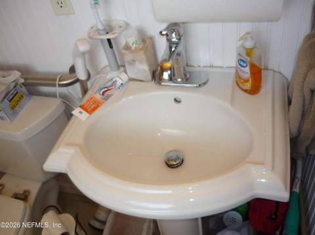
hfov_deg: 55.4
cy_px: 118
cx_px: 158
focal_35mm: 33
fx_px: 300
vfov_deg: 42.9
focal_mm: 5.5
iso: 100
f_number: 2.8
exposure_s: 1/30
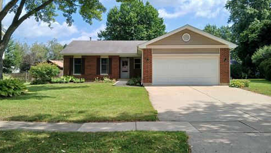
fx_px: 208
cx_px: 137
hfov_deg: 66.0
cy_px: 71
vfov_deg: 40.2
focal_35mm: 29
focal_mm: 3.98
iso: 20
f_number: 1.8
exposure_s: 1/639
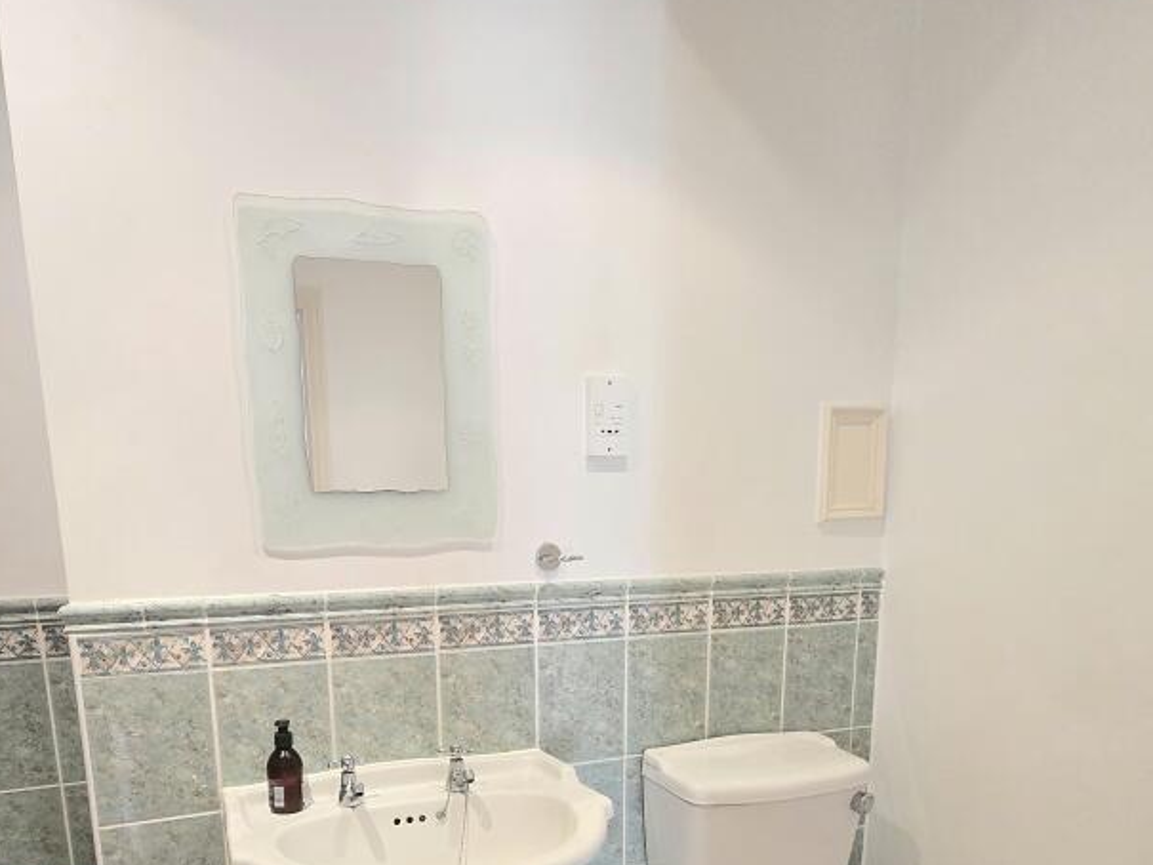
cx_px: 467
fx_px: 733
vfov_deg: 57.2
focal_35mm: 22
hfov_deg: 75.6
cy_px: 674
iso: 320
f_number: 2.2
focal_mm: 1.7
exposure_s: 1/50.3
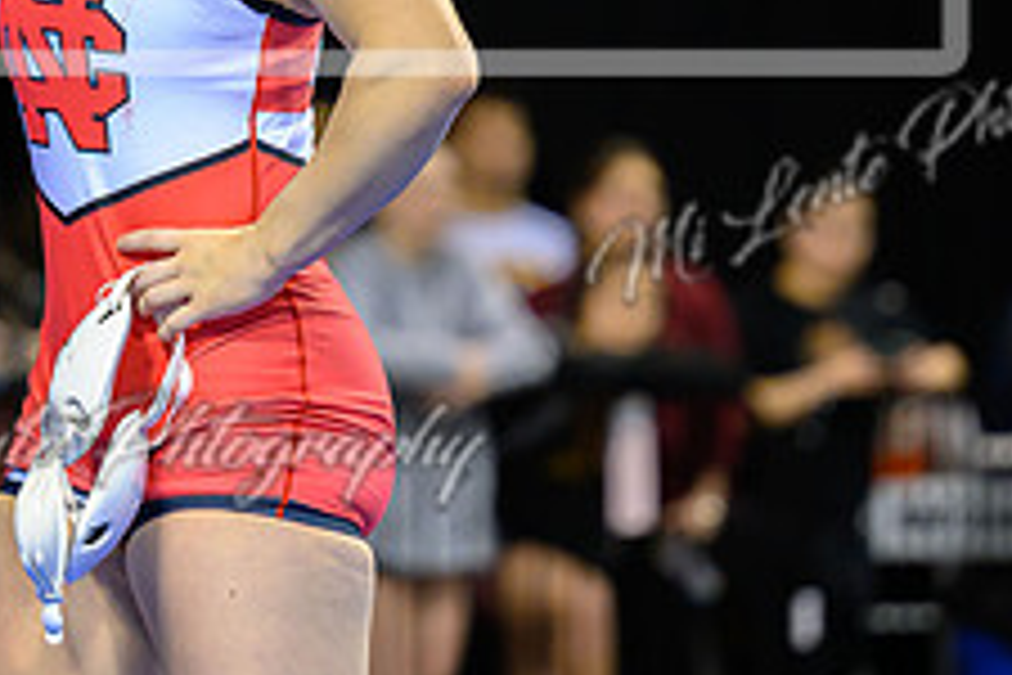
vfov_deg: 3.8
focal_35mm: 361
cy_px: -34
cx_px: 90
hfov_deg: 5.7
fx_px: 10147
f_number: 2.8
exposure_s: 1/1000
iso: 3200
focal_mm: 140
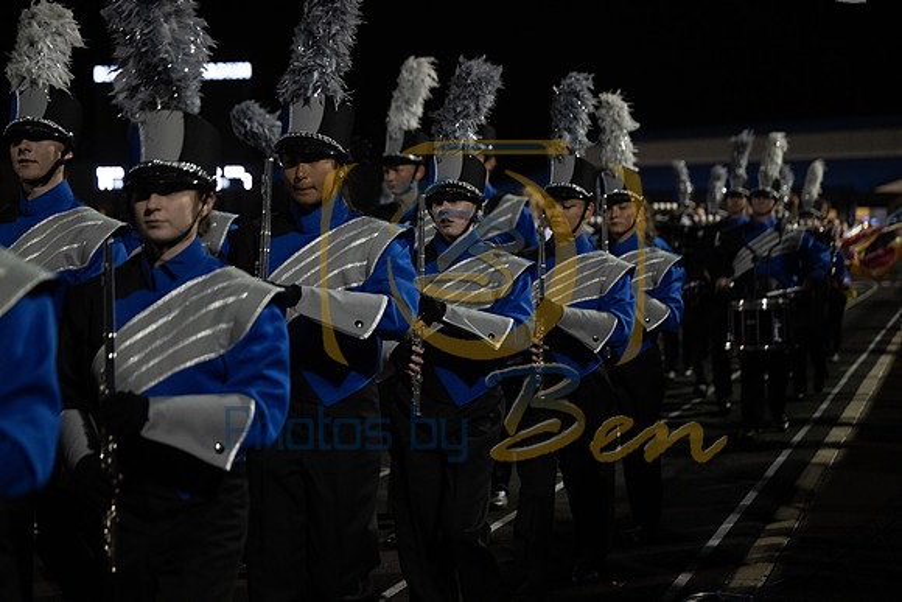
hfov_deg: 28.8
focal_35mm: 70
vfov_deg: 19.5
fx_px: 1754
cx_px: 451
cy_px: 301
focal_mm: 70
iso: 5000
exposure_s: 1/800
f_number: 2.8
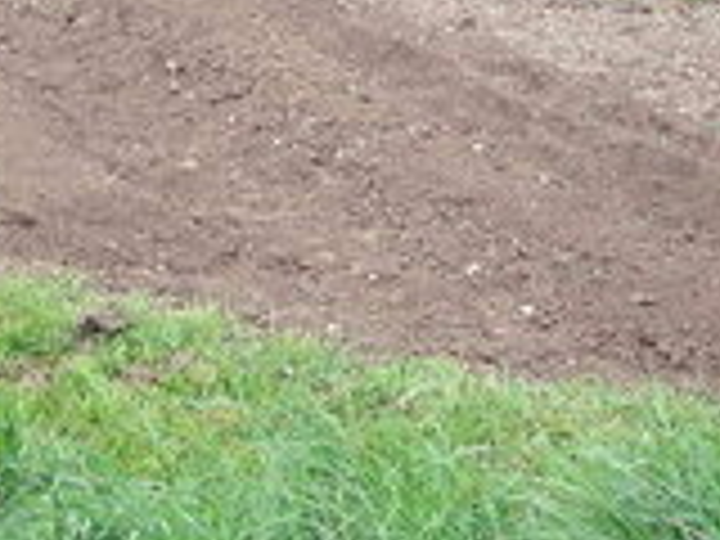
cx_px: 400
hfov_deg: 20.6
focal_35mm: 95
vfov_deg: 15.4
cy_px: 76
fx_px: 1976
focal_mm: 6.3
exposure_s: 1/80
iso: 100
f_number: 3.4
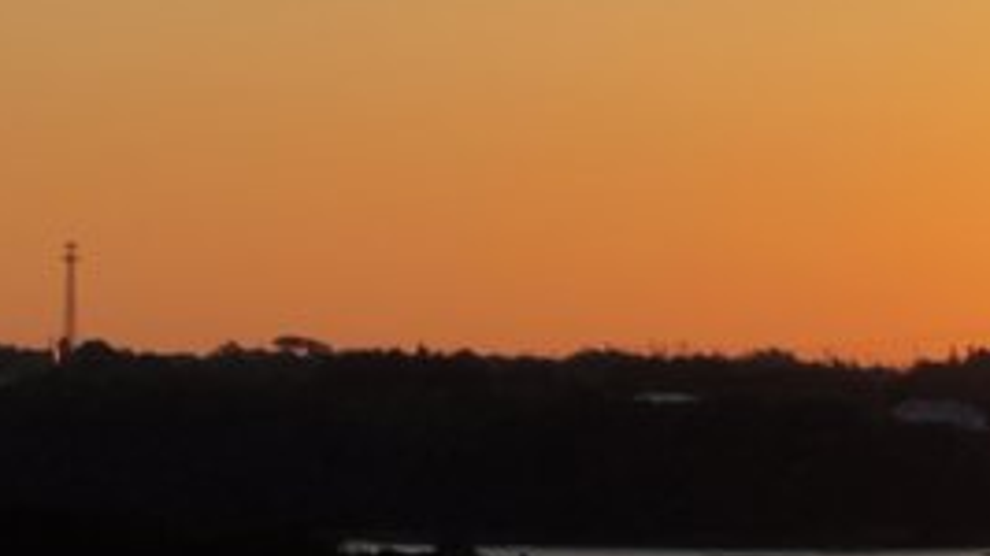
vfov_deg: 4.2
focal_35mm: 291
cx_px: 1294
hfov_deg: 7.3
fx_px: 7630
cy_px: 52
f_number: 9
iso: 200
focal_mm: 55
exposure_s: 1/400
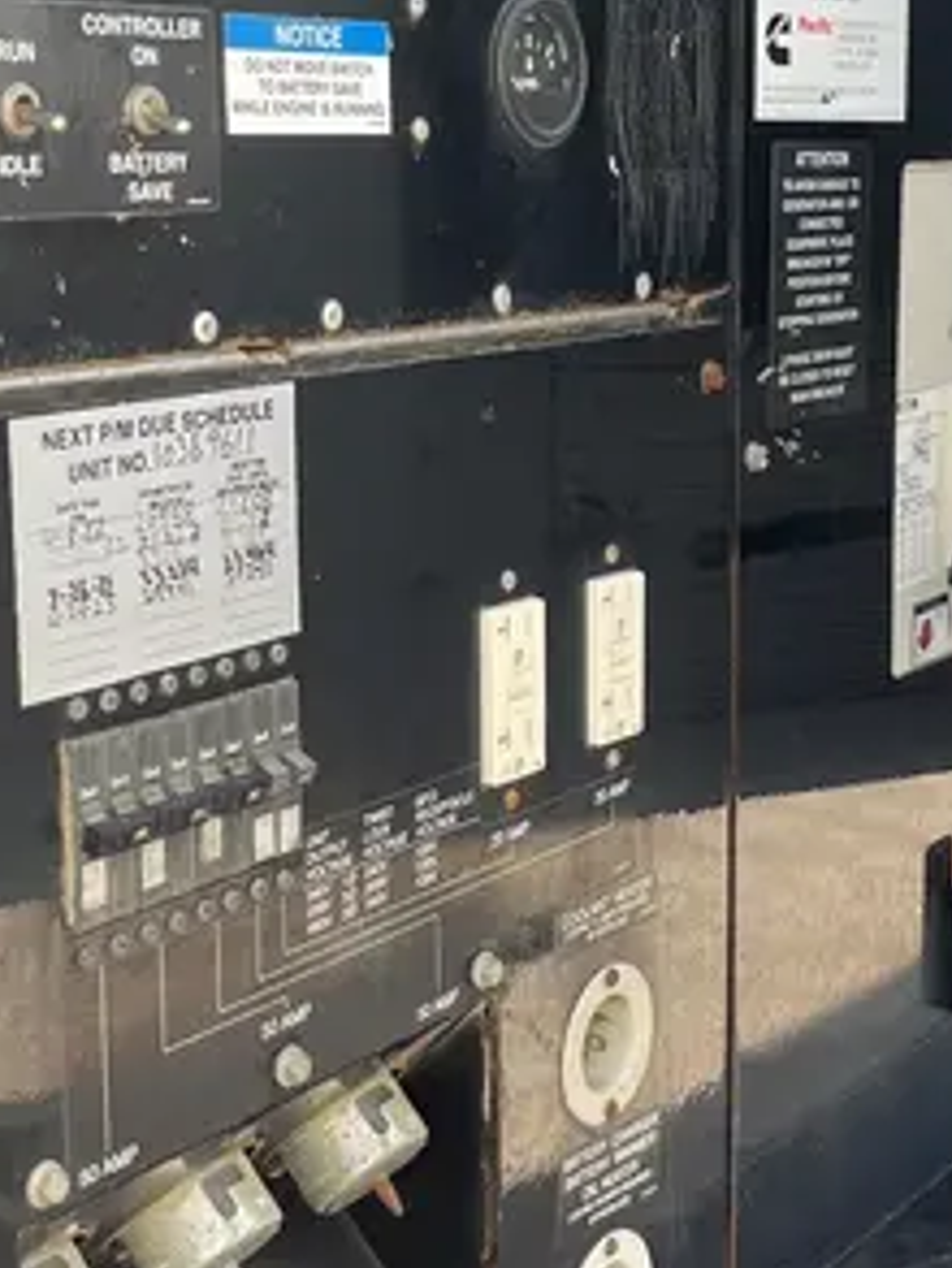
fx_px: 2382
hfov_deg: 22.5
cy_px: 543
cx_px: 614
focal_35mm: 65
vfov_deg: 29.8
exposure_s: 1/283
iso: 50
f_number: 1.6
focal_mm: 5.1
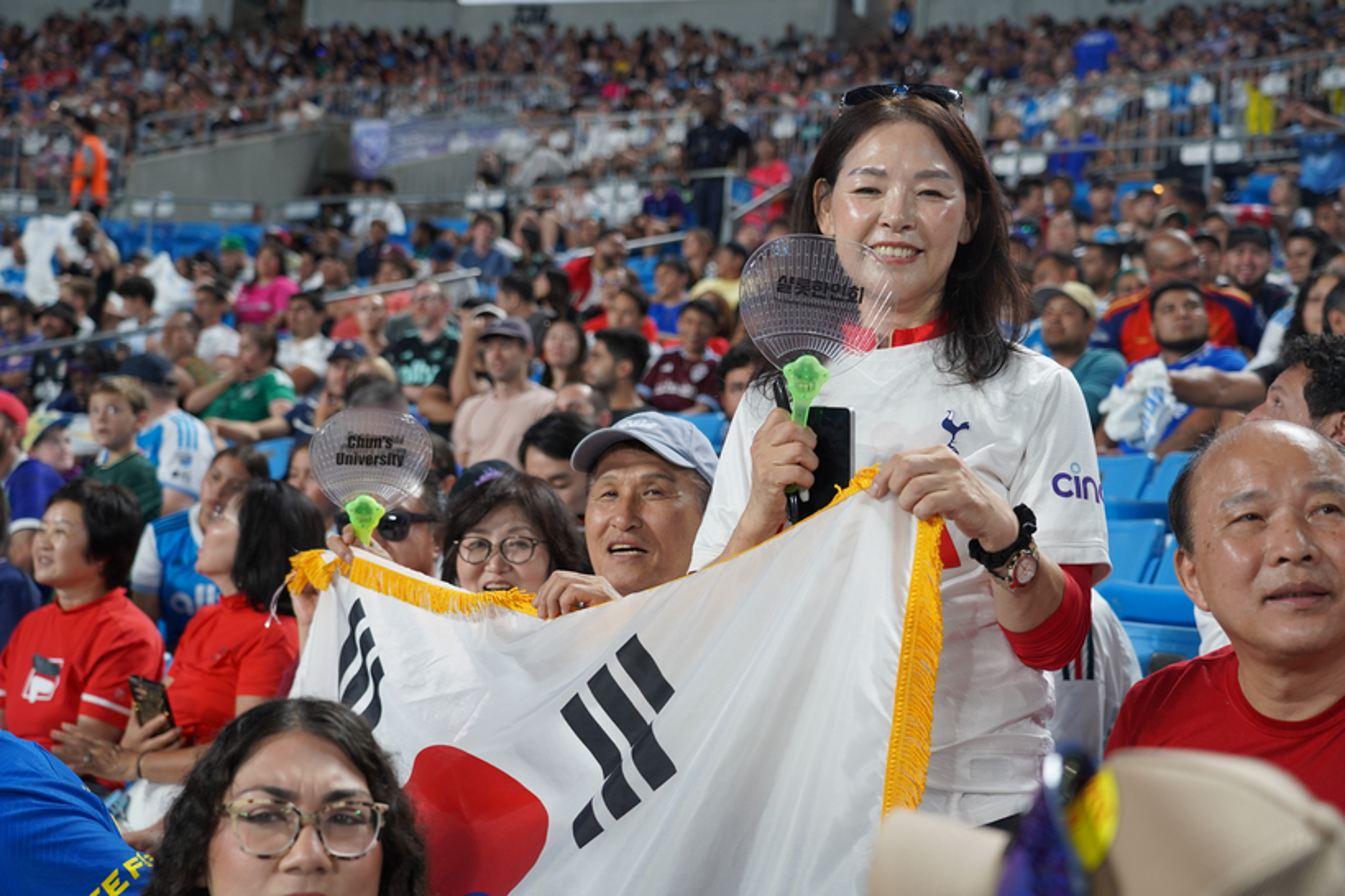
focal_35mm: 50
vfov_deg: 27.0
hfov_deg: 39.6
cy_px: 448
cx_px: 672
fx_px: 1868
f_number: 4
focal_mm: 50
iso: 640
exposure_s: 1/160
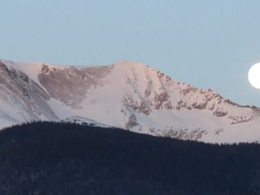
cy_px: 245
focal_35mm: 376
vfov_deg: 3.9
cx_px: 267
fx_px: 2823
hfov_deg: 5.3
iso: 320
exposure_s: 1/80
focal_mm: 23.1
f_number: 5.4
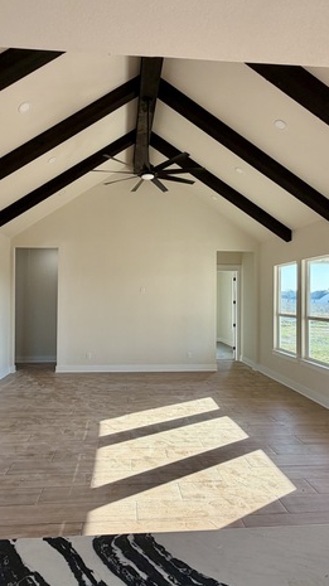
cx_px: 147
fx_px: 326
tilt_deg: +1.0
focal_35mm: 21
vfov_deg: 83.9
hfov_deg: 53.4
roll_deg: -0.5
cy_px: 296
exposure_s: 1/121
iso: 50
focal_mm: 2.22
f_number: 2.2
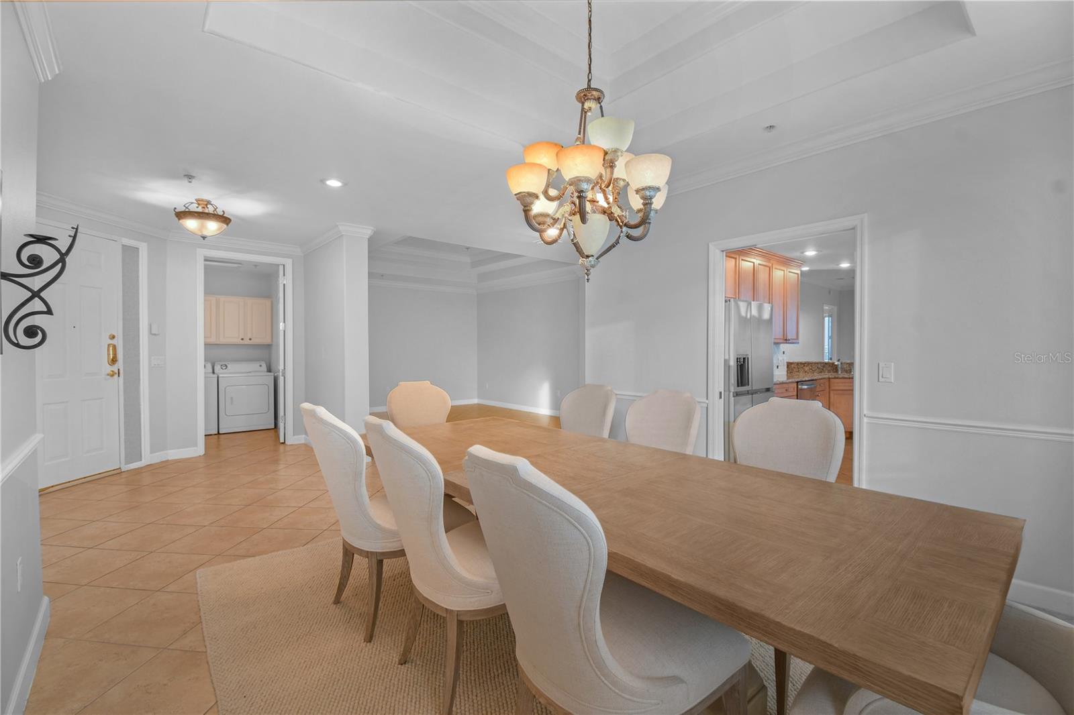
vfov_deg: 77.3
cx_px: 537
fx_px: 447
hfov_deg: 100.4
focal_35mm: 15
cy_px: 358
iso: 100
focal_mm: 10
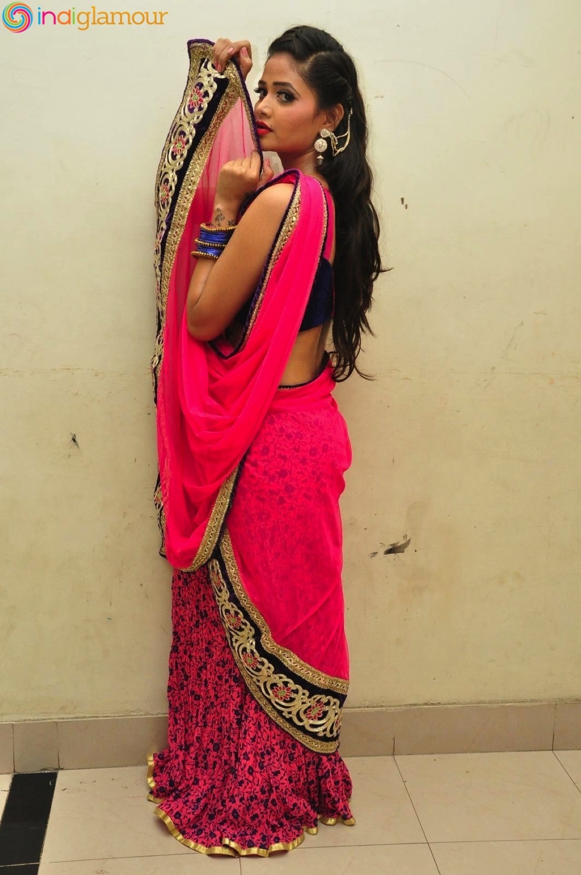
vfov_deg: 46.4
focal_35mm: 42
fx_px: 1019
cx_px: 290
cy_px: 438
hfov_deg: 31.8
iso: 1600
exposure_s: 1/125
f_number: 7.1
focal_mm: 28
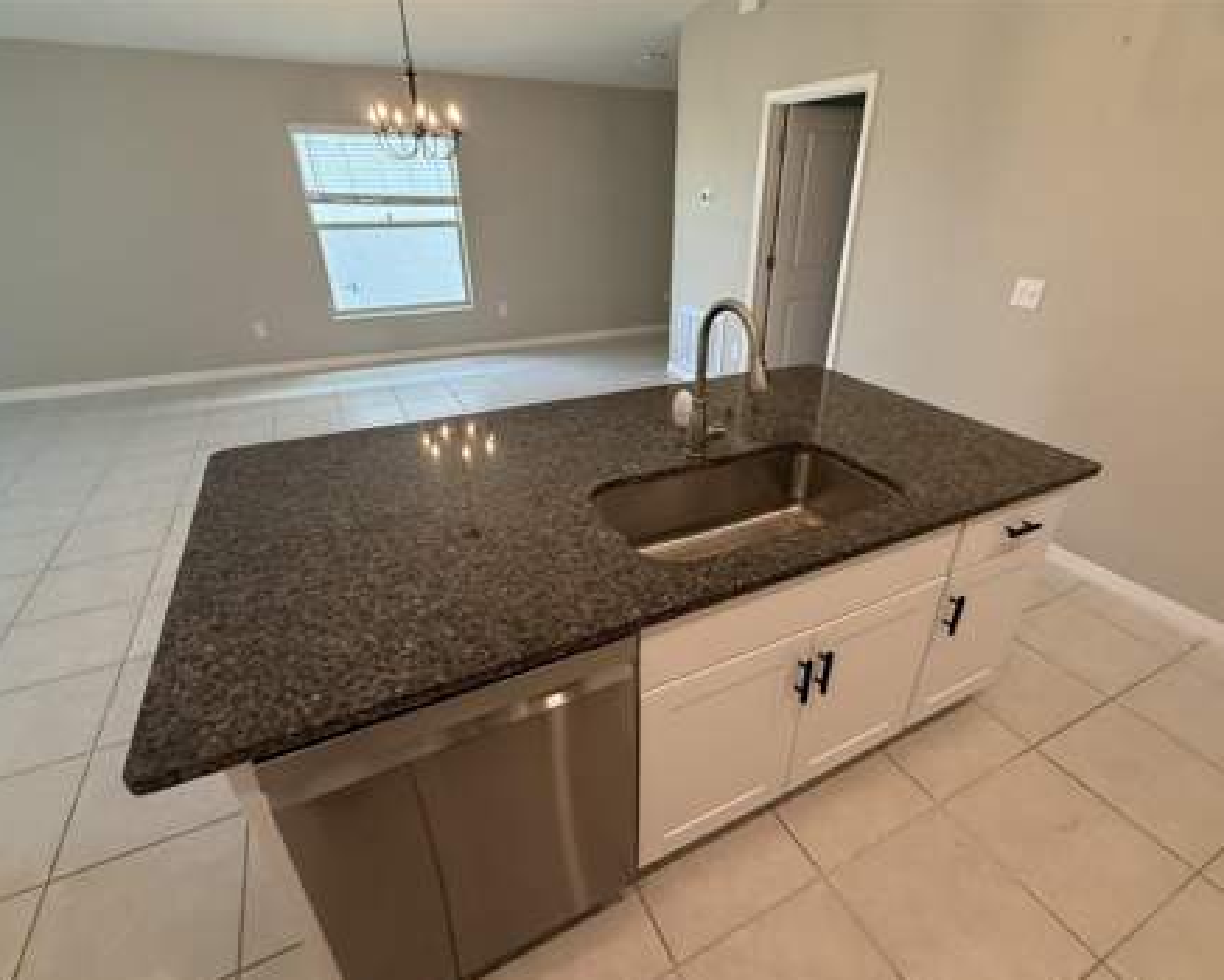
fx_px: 544
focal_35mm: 15
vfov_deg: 84.1
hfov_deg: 96.7
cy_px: 496
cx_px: 641
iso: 250
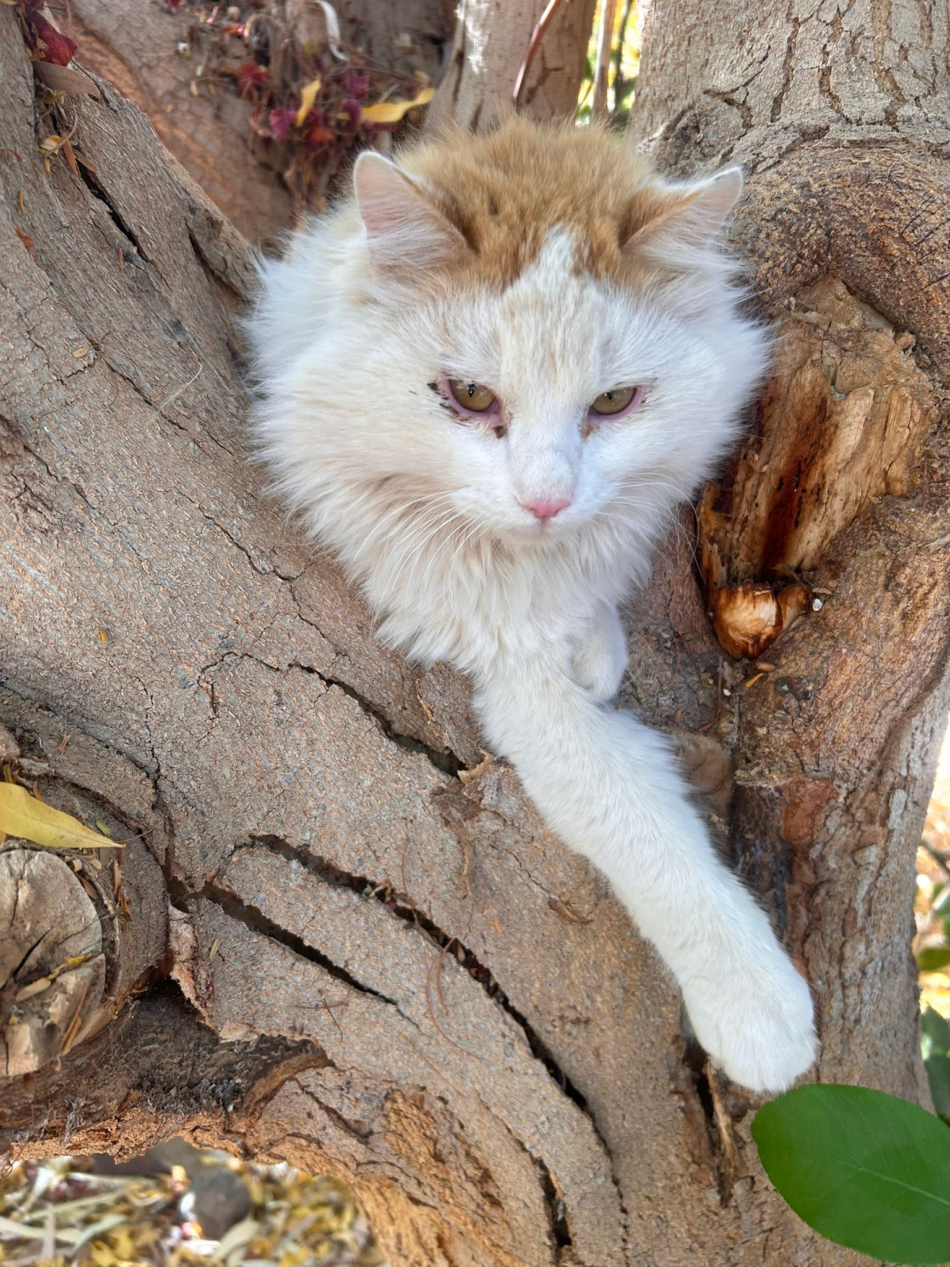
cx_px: 475
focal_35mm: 26
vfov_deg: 67.3
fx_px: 951
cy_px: 634
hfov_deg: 53.1
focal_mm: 5.7
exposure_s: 1/121
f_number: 1.5
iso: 50
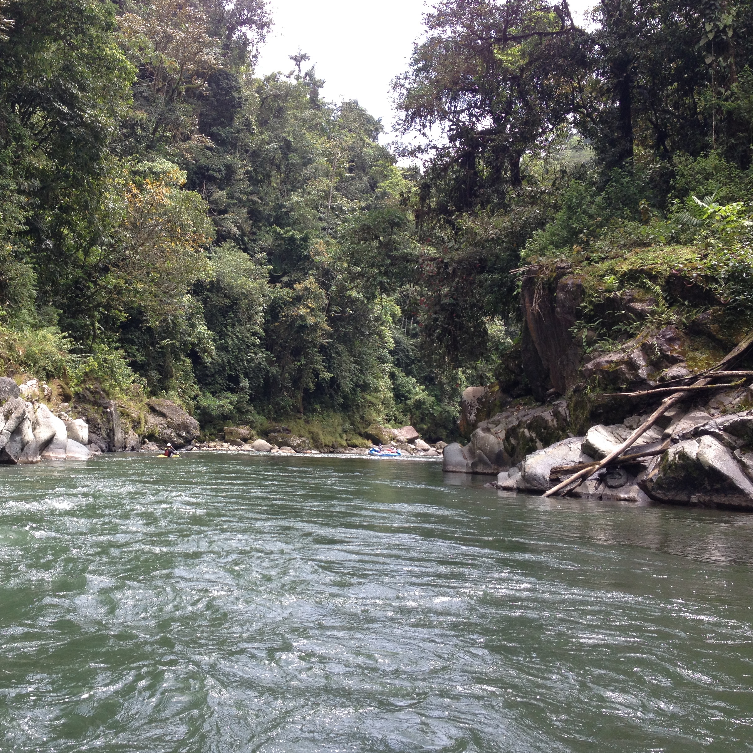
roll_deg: -2.8
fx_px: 1034
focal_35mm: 42
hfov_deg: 39.7
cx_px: 265
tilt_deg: +1.0
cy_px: 375
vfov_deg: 40.0
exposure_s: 1/431
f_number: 2.4
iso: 50
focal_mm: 4.28
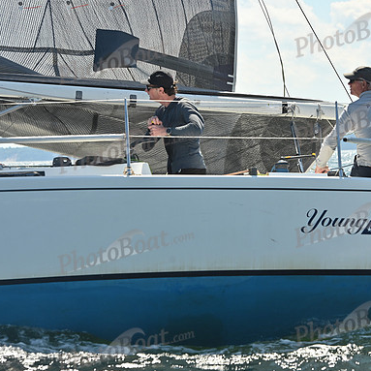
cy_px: 186
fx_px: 1952
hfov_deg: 10.8
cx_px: 245
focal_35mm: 161
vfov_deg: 10.9
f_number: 8
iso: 250
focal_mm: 125
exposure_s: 1/1250
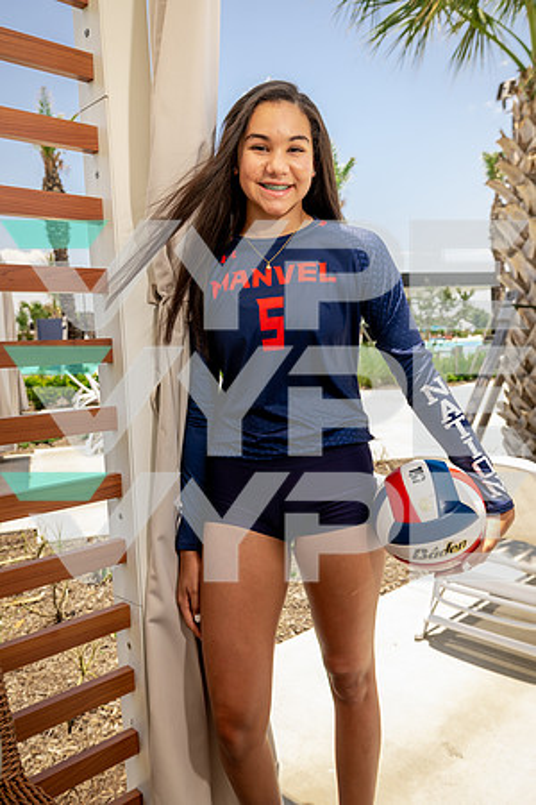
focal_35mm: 29
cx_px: 268
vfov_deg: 63.7
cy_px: 402
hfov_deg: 45.0
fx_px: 648
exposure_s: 1/125
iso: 100
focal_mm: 29
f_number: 5.6
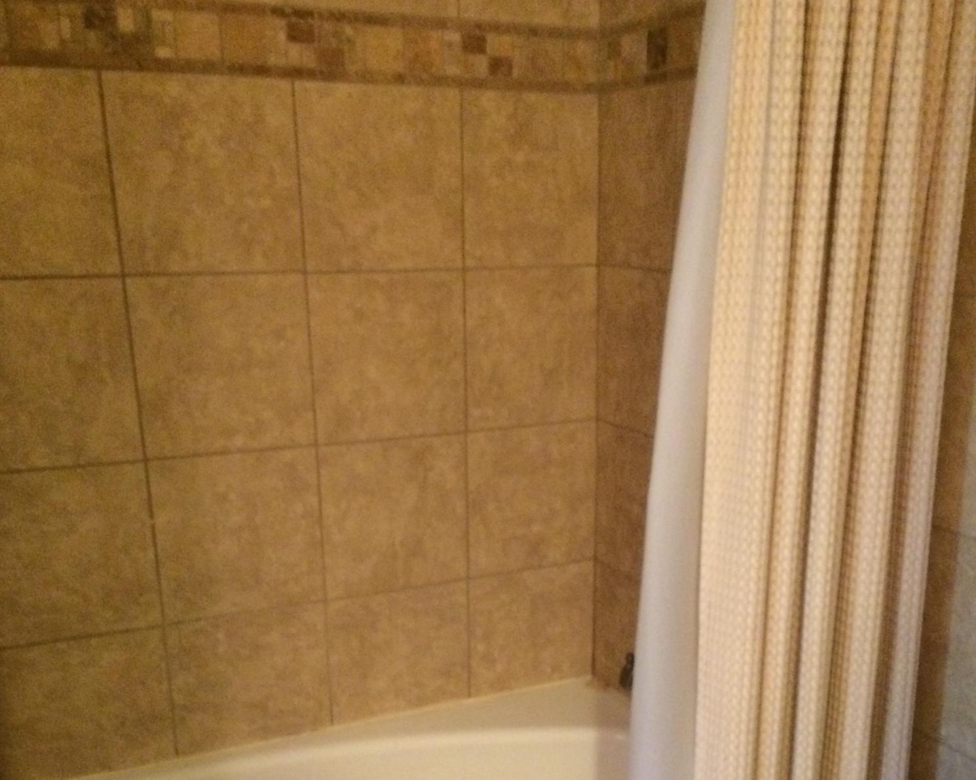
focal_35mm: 38
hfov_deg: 47.9
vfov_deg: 38.0
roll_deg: +1.7
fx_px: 1098
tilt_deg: -18.8
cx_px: 486
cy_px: 599
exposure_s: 1/15
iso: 400
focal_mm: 4.15
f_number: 2.2
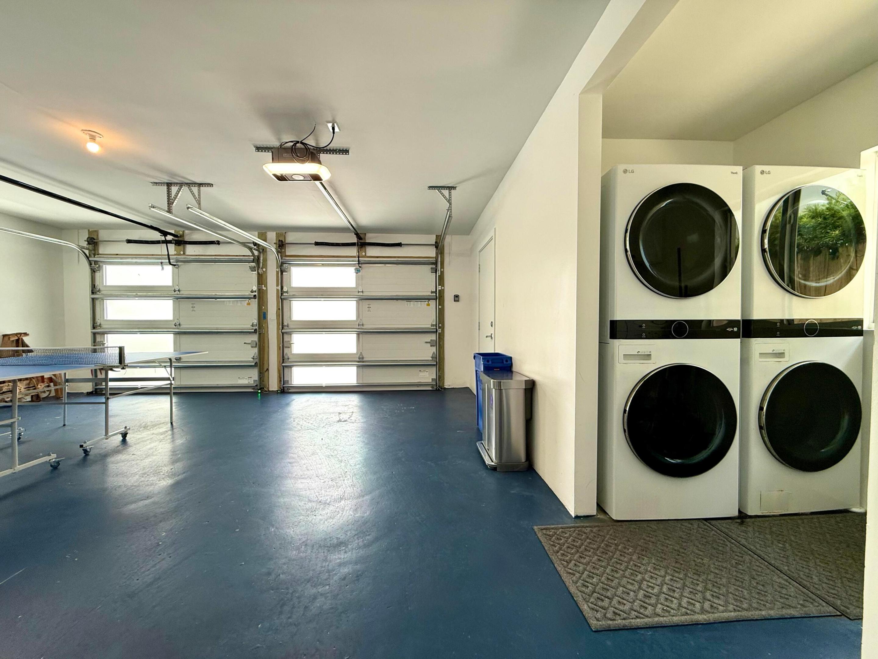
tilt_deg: -1.8
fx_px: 355
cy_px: 330
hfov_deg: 102.1
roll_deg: -0.1
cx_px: 439
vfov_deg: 85.7
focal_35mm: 14
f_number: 2.2
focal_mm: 2.22
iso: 80
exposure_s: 1/120
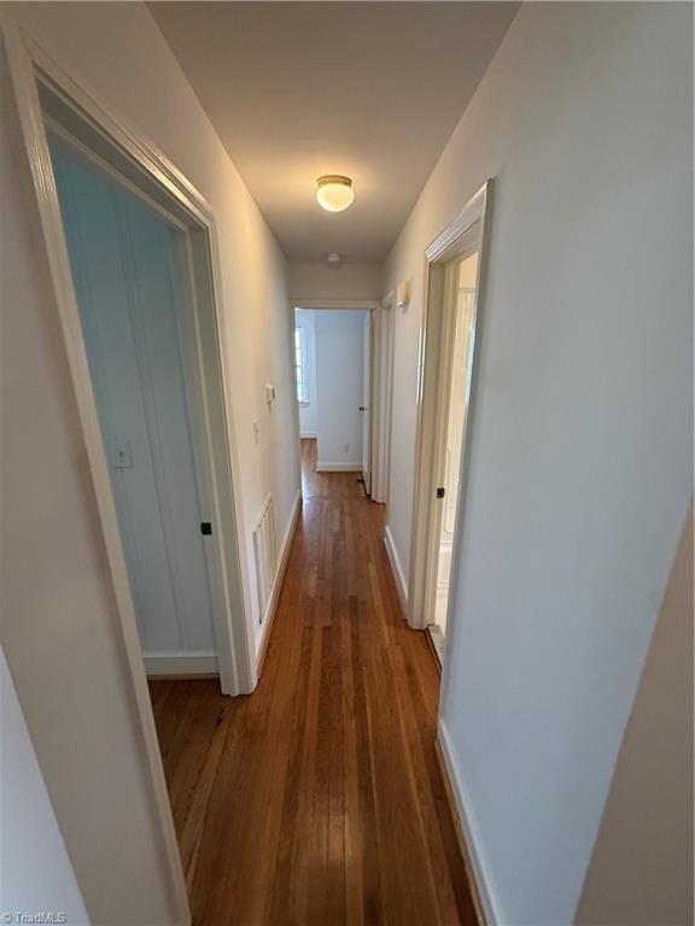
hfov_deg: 85.7
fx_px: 375
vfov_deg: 102.1
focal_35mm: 14
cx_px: 348
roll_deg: -1.2
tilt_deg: -12.3
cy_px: 463
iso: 320
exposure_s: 1/120
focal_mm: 2.22
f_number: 2.2
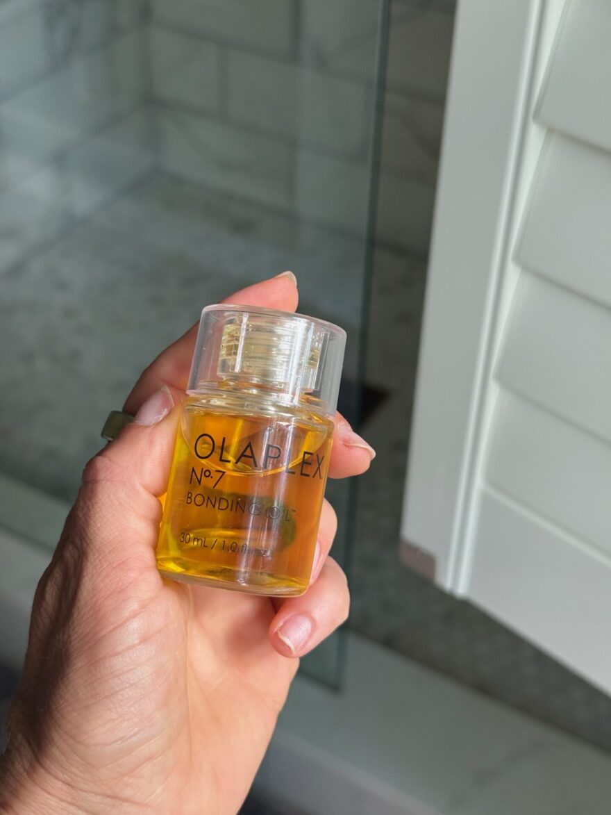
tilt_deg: -40.0
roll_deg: -2.7
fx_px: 1129
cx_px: 306
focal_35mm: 48
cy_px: 408
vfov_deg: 39.7
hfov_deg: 30.3
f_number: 1.78
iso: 100
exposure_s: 1/75
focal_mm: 6.76
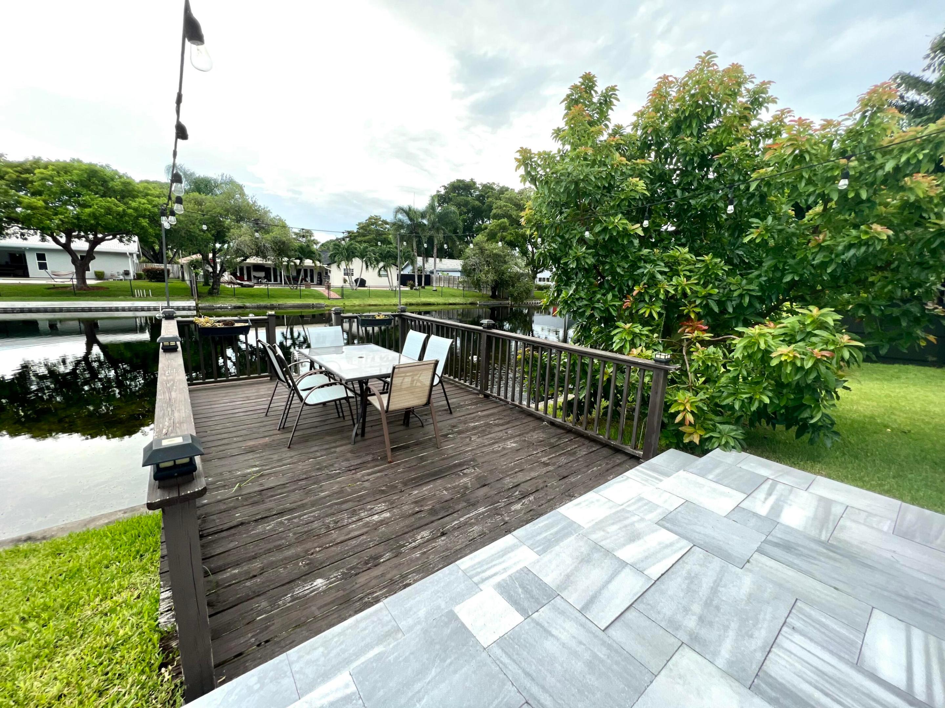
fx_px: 355
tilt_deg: -17.0
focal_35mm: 13
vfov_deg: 89.9
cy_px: 354
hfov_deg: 106.2
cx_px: 472
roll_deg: -2.0
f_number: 1.8
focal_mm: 1.57
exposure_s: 1/200
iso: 32
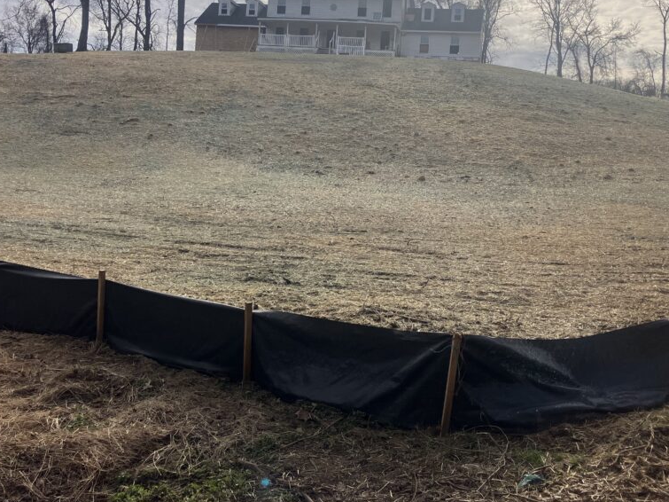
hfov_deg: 48.9
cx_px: 371
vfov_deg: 37.4
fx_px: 734
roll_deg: -3.8
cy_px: 179
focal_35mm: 38
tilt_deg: +1.1
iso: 32
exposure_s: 1/2433
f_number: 1.8
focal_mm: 3.99
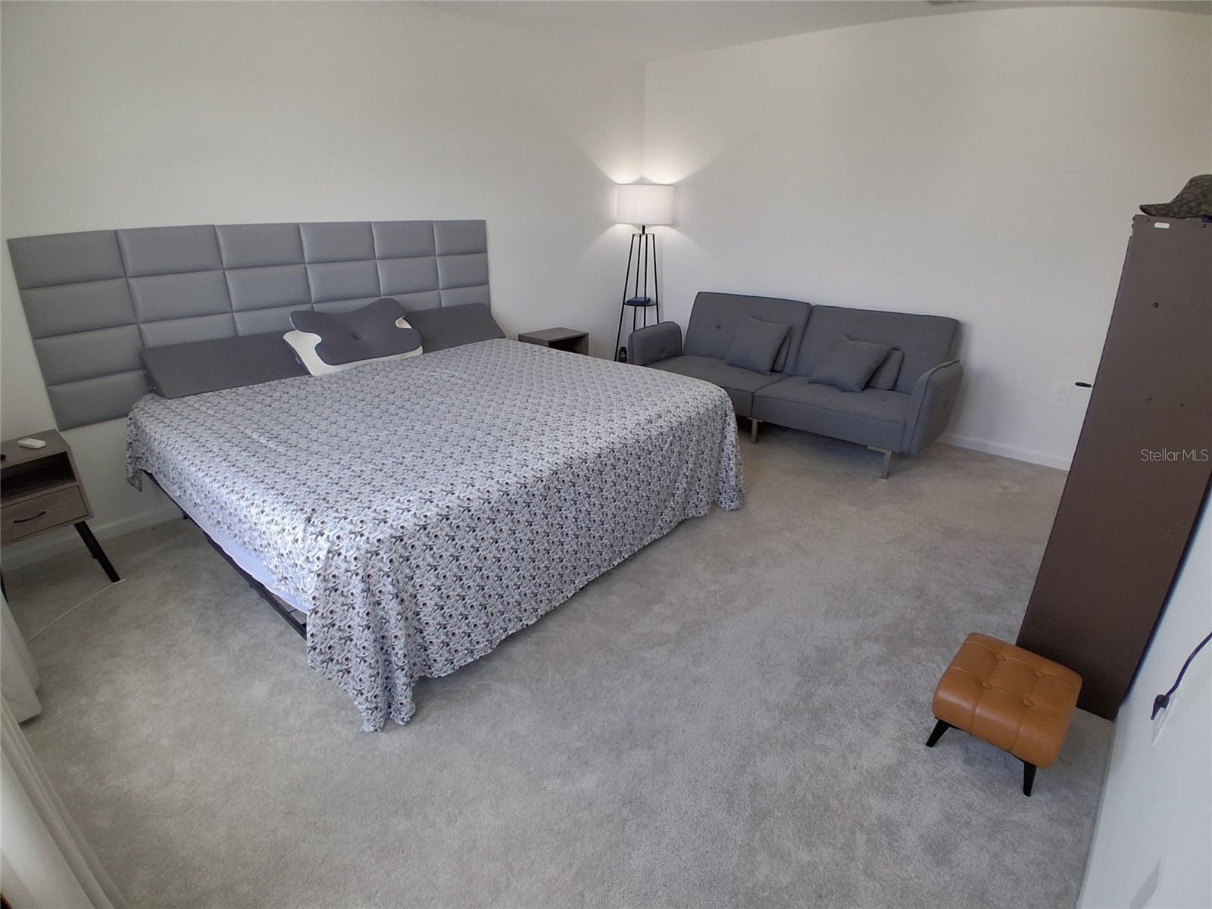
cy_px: 454
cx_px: 606
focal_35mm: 17
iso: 125
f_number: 2.2
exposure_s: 1/120
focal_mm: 1.4
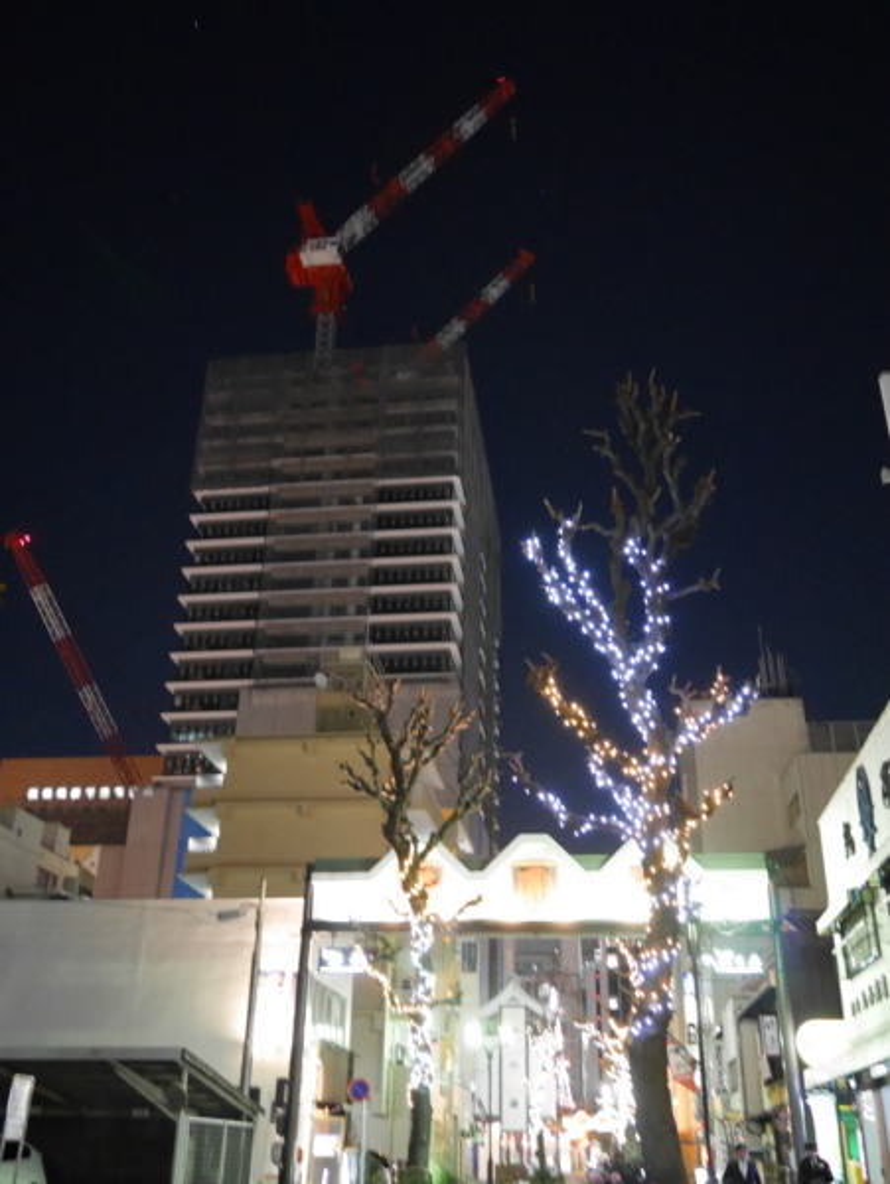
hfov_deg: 44.2
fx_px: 1095
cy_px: 592
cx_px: 445
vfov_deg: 56.8
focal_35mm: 32
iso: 3200
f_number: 4
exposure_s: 1/6
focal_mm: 16
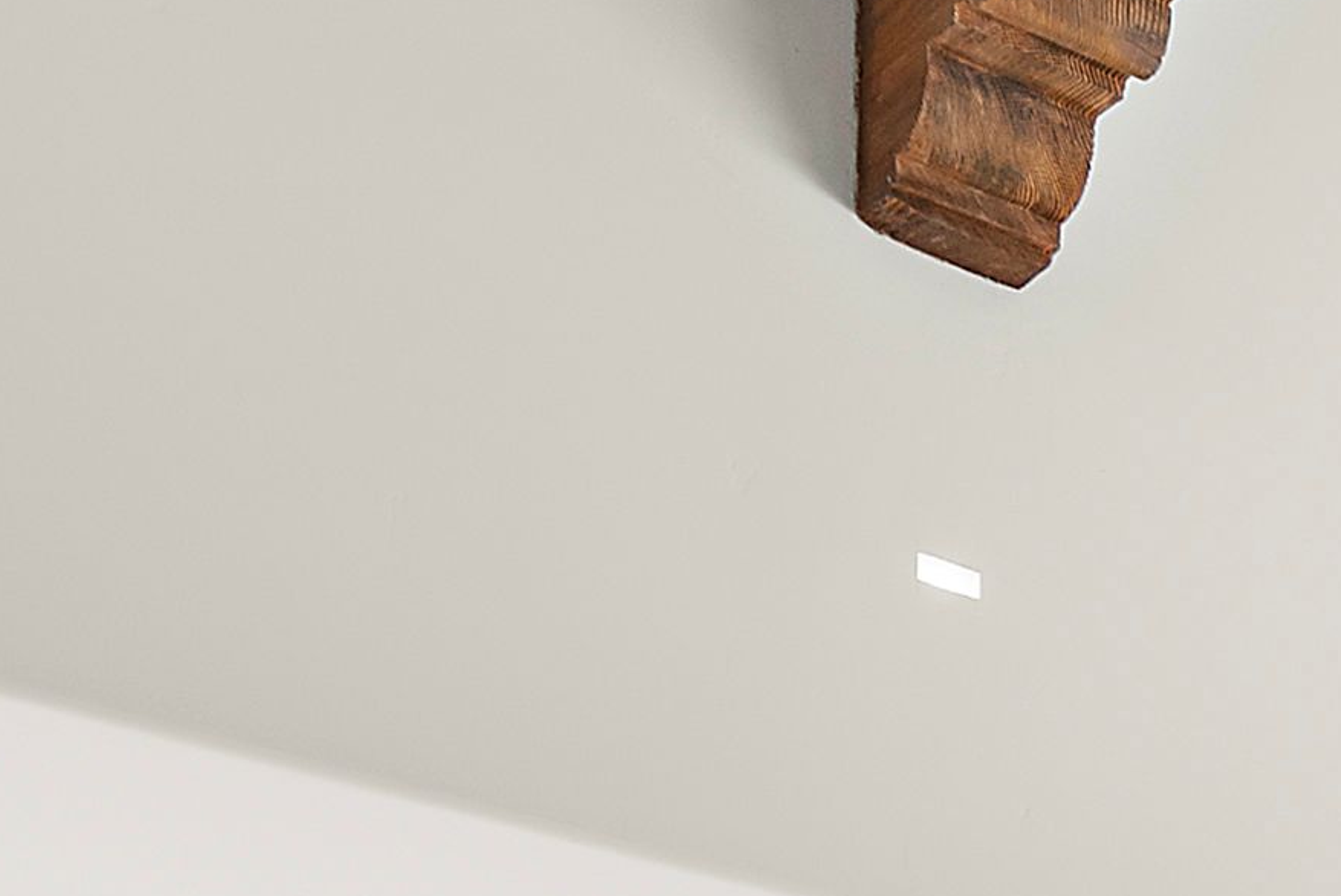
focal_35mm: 96
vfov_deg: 11.6
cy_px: 2191
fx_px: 3578
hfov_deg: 15.3
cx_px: 2940
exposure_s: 1/640
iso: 125
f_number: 7.1
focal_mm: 14
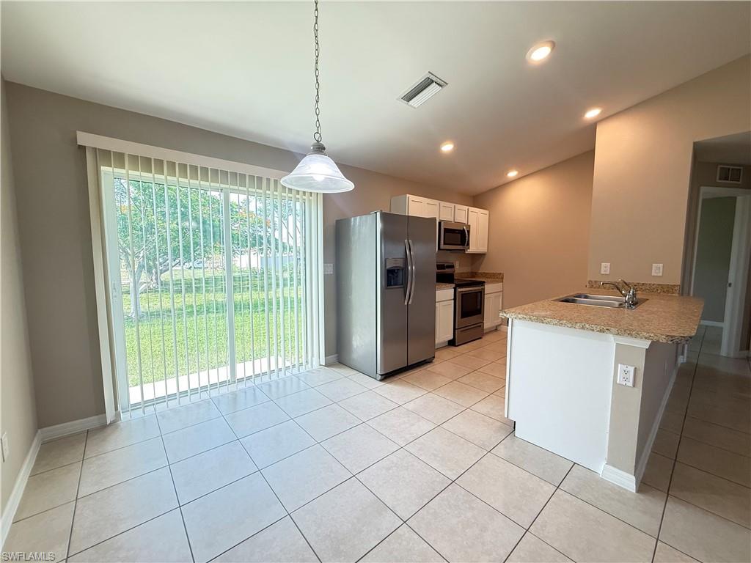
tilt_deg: -4.3
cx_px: 376
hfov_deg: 102.1
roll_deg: -0.5
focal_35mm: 14
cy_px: 282
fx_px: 304
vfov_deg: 85.7
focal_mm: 2.22
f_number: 2.2
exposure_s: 1/120
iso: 400
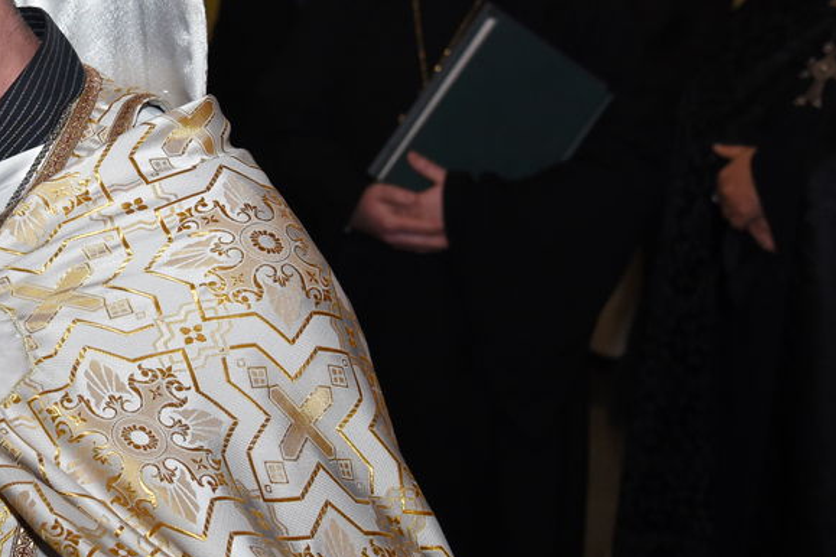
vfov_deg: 14.8
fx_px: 2136
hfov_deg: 21.2
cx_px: -42
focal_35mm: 92
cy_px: 131
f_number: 4
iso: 1600
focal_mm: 38
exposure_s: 1/200
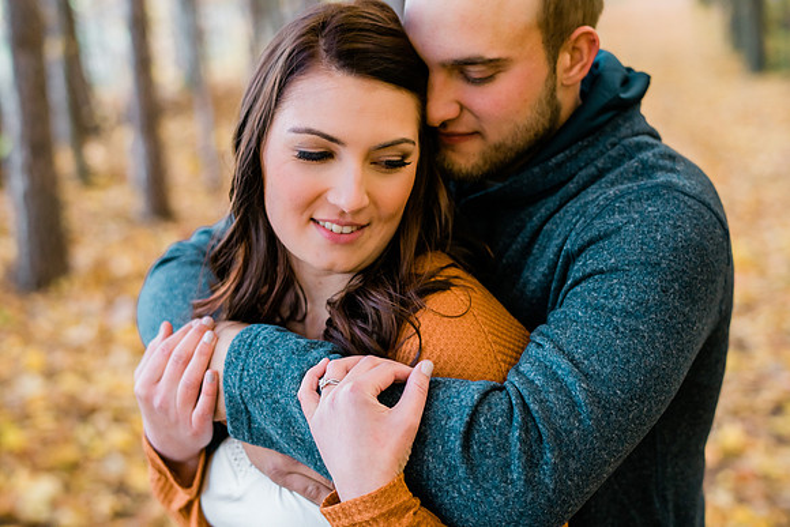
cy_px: 264
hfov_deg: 34.5
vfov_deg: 23.4
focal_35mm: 58
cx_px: 395
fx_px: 1273
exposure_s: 1/200
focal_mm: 58
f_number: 2.8
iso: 500
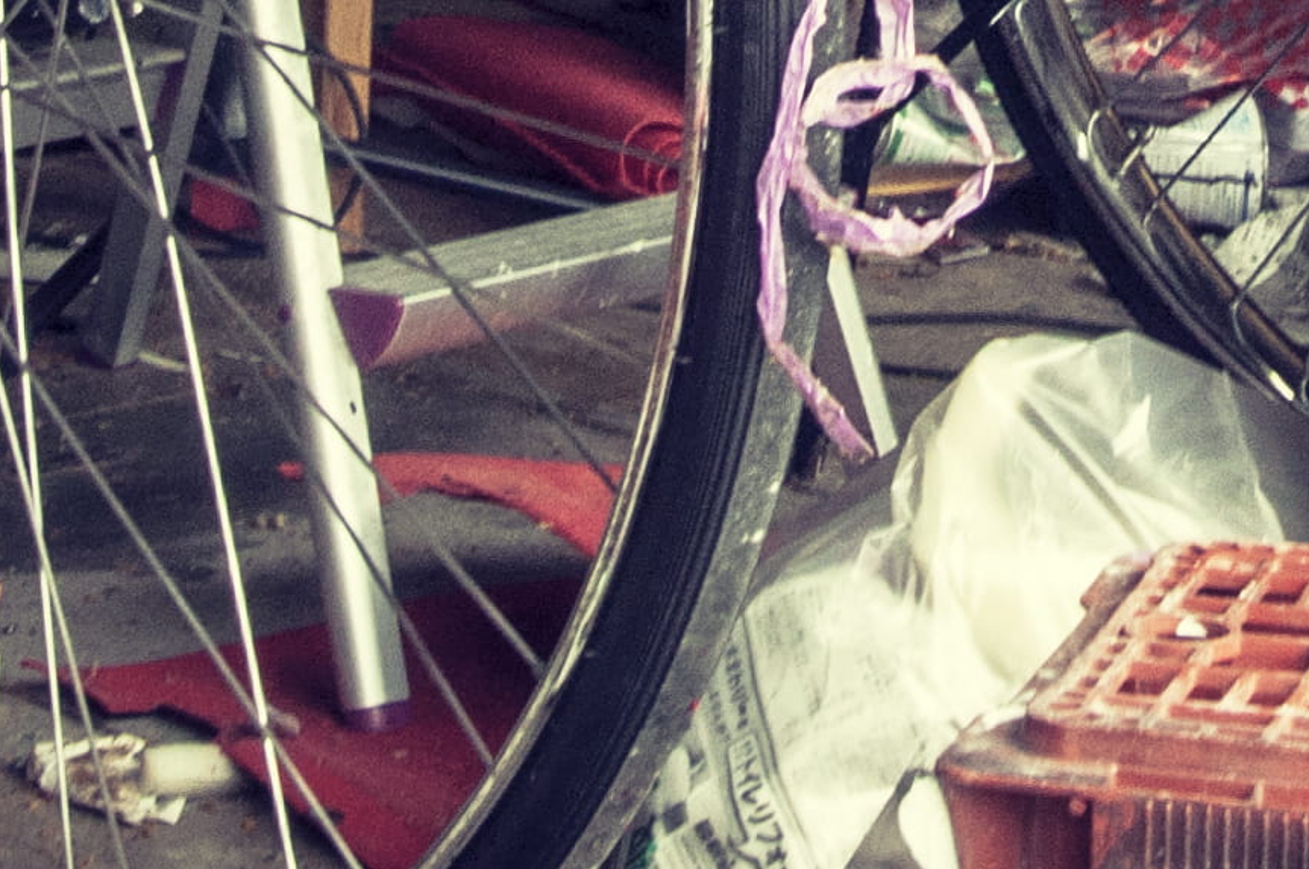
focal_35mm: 164
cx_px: 1327
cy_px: -1092
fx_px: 5955
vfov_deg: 7.8
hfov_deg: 12.4
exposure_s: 1/30
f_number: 10
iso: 800
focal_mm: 22
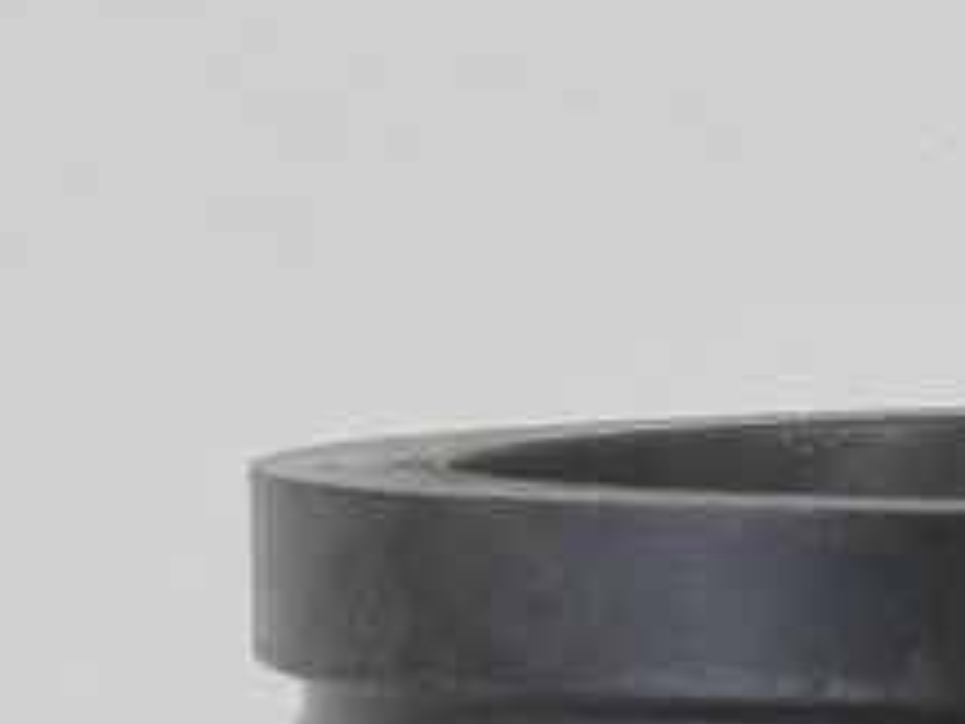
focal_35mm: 425
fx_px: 11848
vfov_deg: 3.4
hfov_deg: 4.7
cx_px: 793
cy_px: 2281
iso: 450
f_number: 4.8
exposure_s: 1/125
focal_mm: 20.6
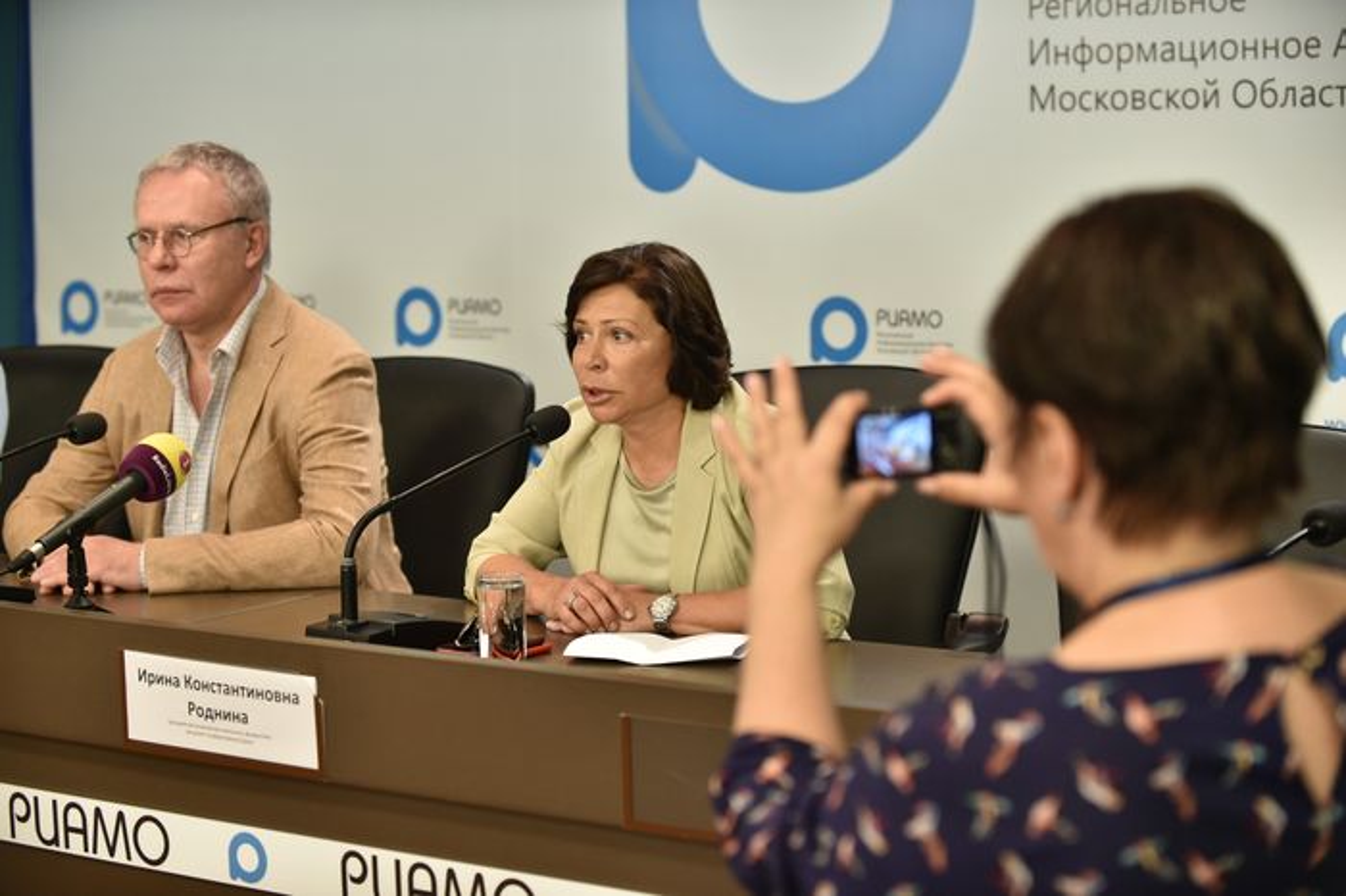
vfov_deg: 19.4
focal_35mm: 70
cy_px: 448
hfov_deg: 28.9
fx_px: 2616
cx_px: 673
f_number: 4
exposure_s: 1/250
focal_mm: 70
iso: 1600
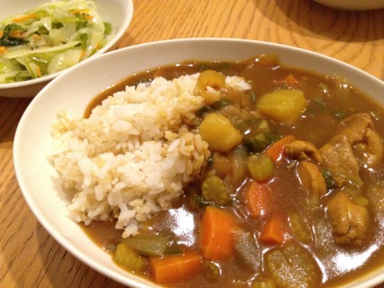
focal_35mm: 35
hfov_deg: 52.6
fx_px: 388
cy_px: 144
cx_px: 192
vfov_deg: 40.7
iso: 400
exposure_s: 1/20
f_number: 2.4
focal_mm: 4.28
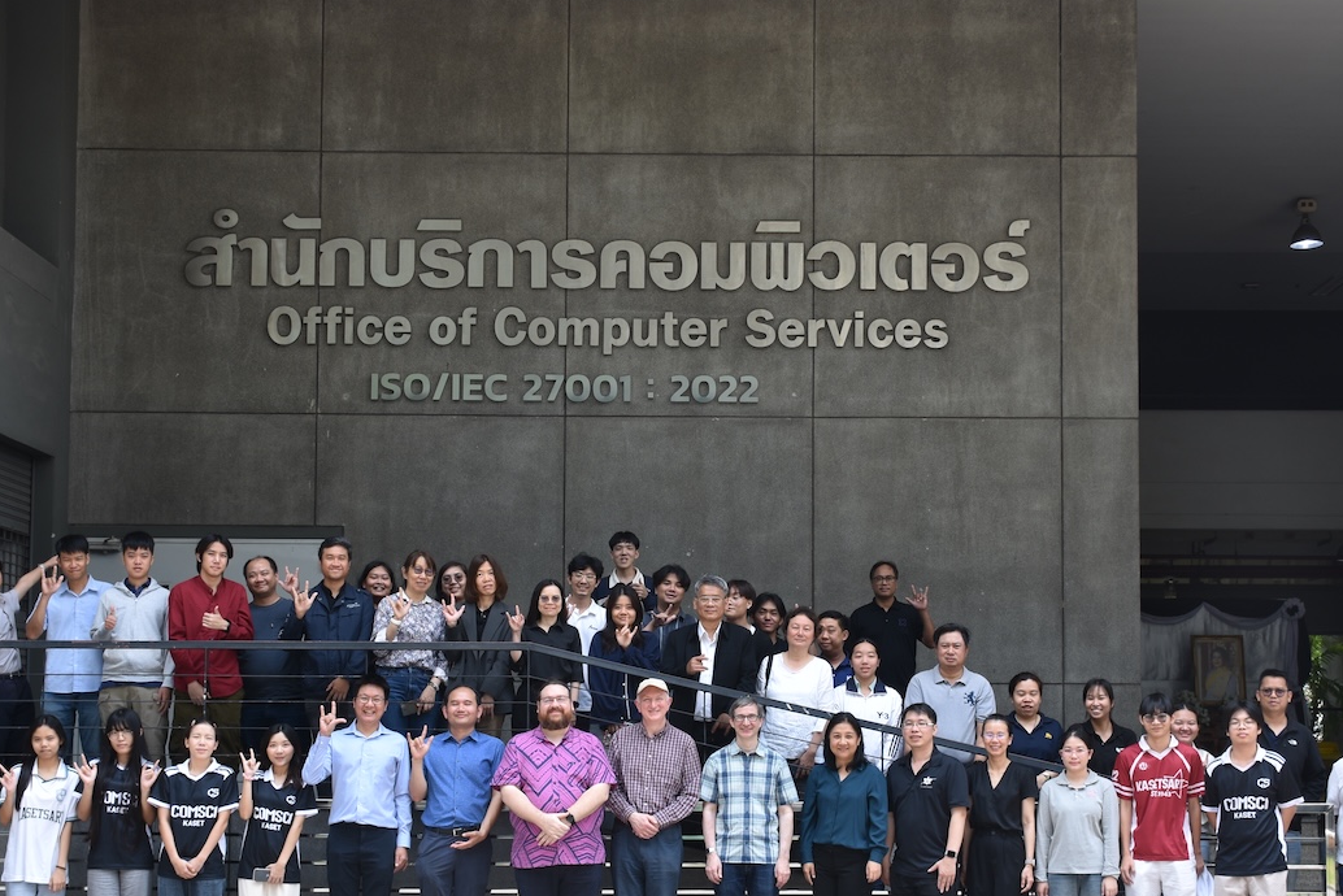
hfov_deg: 34.1
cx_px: 703
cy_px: 578
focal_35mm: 59
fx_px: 2191
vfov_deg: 23.0
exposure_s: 1/100
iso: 100
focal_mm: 27
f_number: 6.3
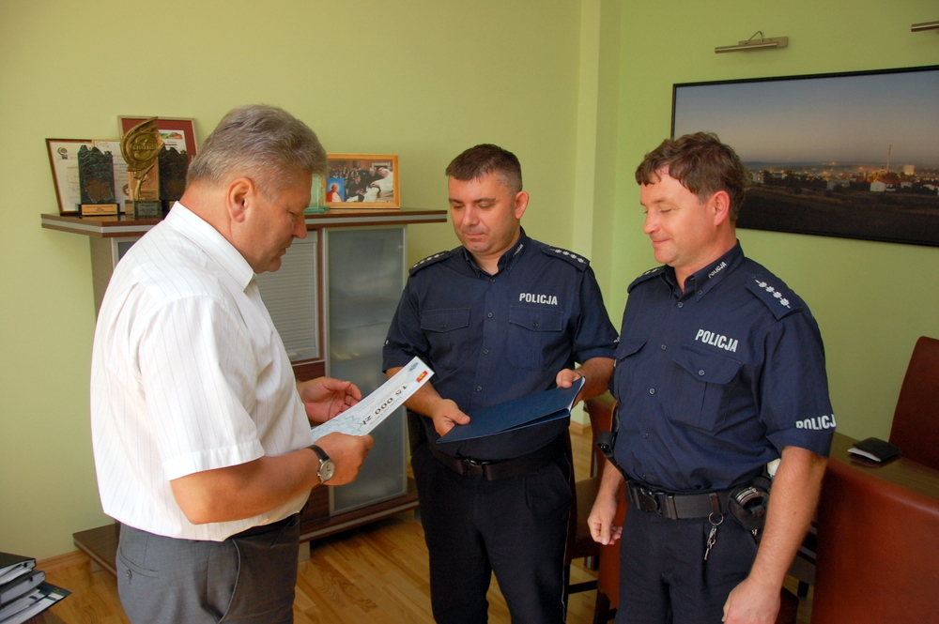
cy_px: 312
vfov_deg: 47.9
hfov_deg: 67.4
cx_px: 470
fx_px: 704
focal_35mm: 27
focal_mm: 18
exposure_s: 1/60
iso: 400
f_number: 3.5
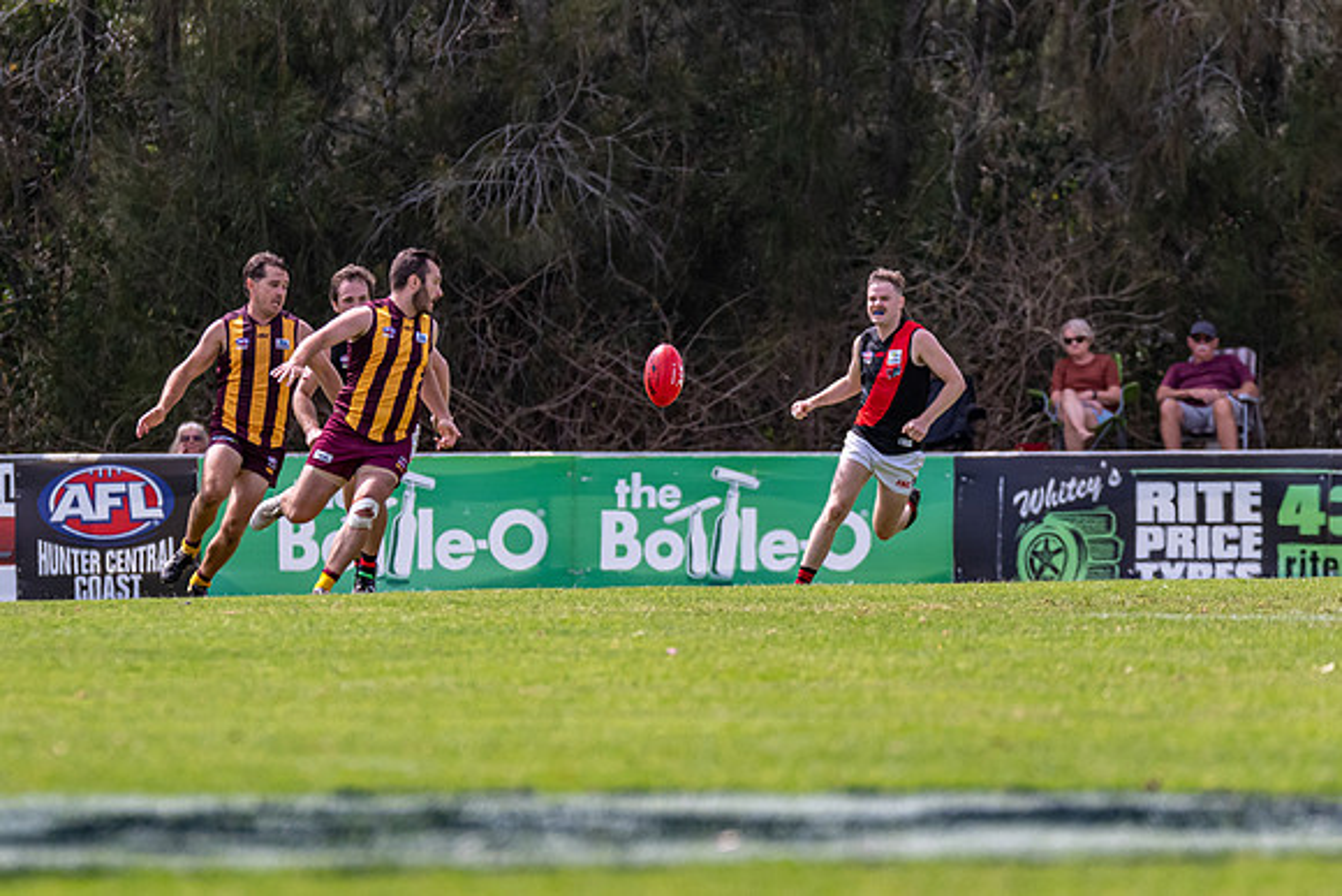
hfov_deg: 3.6
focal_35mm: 580
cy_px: 385
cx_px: 434
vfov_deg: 2.4
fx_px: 21627
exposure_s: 1/2500
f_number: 6.3
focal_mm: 350
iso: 800
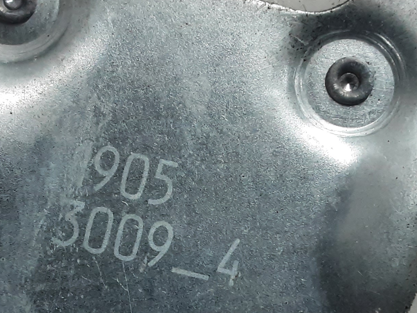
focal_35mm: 72
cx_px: 214
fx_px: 867
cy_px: 233
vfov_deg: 20.3
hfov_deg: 27.0
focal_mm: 2.91
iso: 100
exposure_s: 1/50
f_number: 1.9
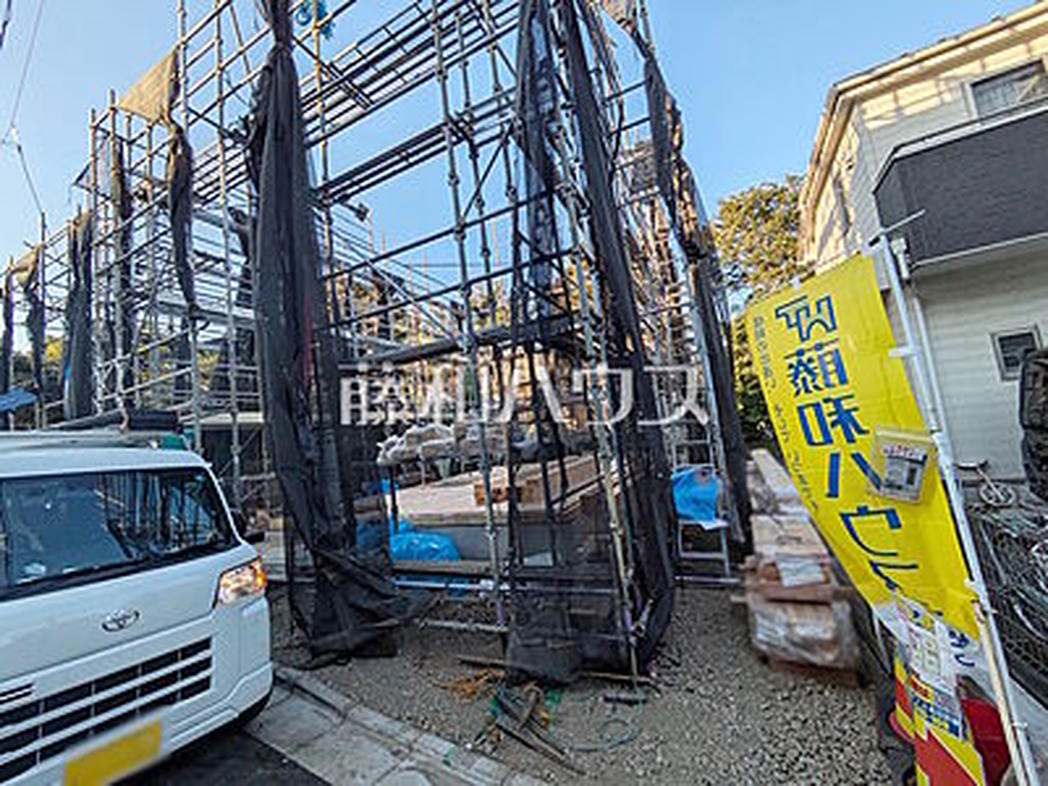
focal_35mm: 14
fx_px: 424
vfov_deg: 85.7
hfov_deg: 102.1
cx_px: 524
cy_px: 393
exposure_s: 1/587
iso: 44
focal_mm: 1.83
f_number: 2.2
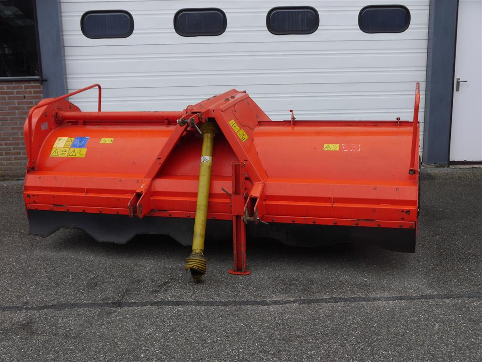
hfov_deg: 42.9
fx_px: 613
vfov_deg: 32.9
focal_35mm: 44
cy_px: 181
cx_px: 241
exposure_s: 1/160
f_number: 6.3
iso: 160
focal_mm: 22
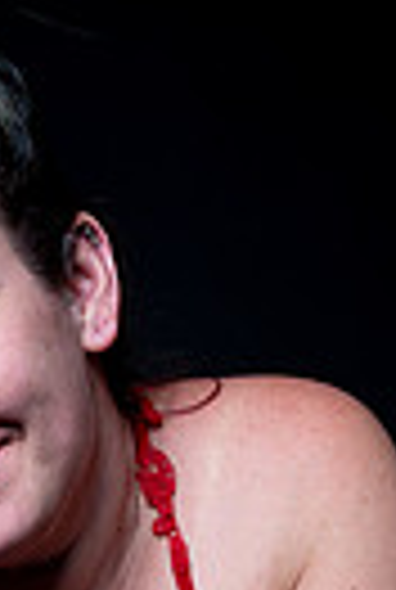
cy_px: 860
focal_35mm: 120
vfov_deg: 15.8
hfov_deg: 11.4
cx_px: 36
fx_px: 1969
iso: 100
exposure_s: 1/160
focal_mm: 35
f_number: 10
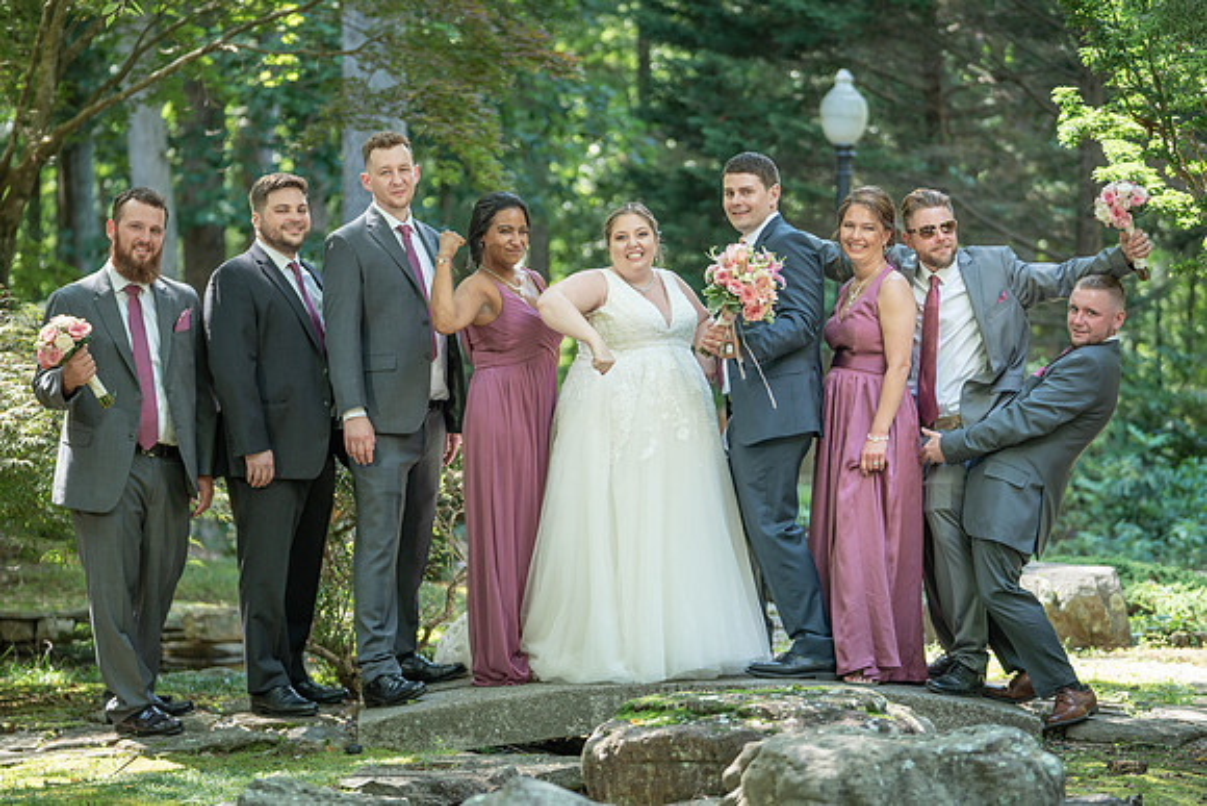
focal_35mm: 100
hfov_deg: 20.3
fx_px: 3363
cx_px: 615
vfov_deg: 13.7
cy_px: 403
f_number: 2.8
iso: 200
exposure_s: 1/200
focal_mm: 97
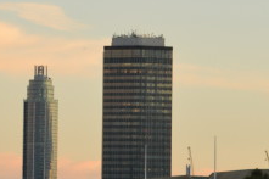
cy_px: 83
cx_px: -113
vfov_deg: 5.2
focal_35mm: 262
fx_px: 1953
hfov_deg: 7.8
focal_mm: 55
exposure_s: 1/40
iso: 400
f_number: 11
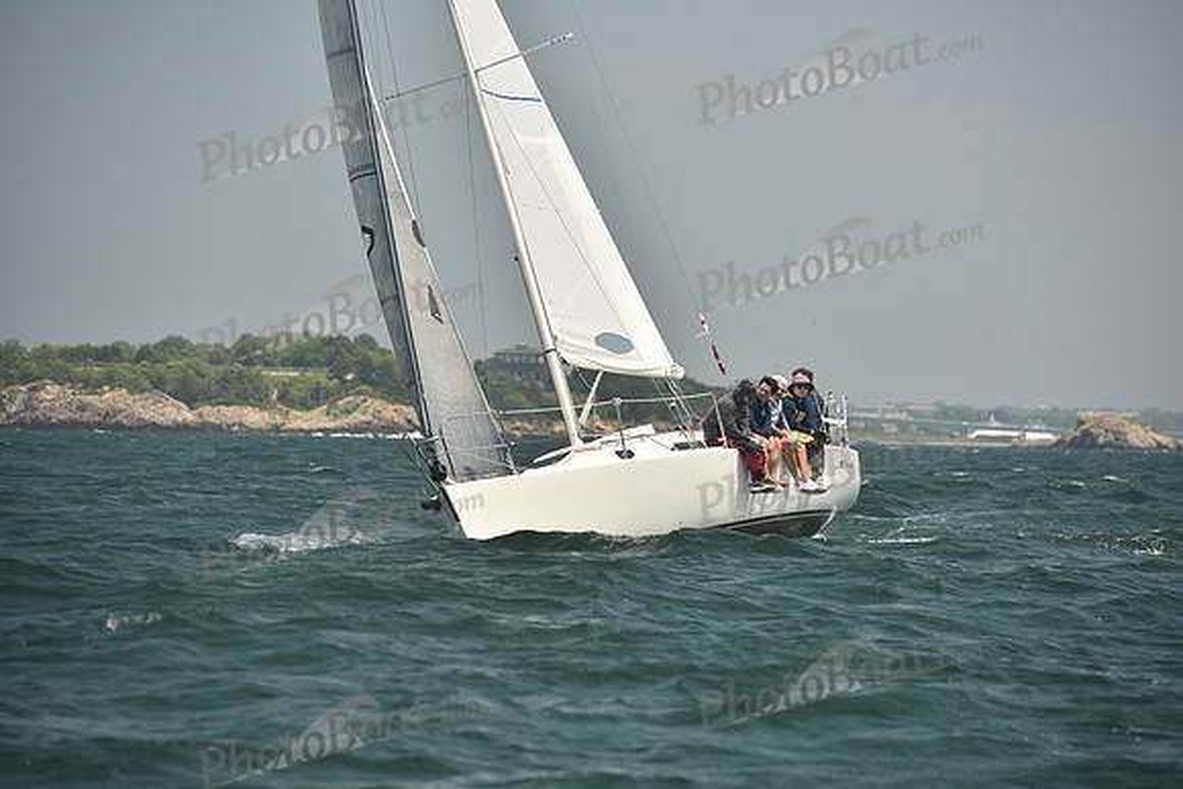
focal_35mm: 200
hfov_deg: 10.3
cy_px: 394
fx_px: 6573
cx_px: 592
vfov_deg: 6.9
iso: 250
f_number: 5.6
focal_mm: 200
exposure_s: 1/640
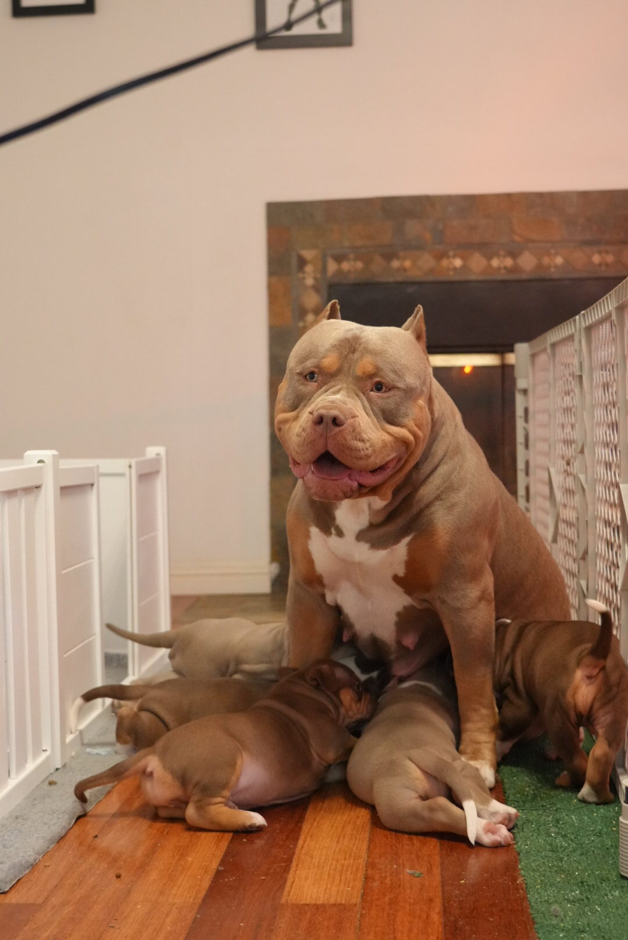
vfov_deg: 36.8
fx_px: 1410
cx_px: 314
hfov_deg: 25.1
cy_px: 470
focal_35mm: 54
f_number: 4
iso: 4000
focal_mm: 36
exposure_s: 1/160
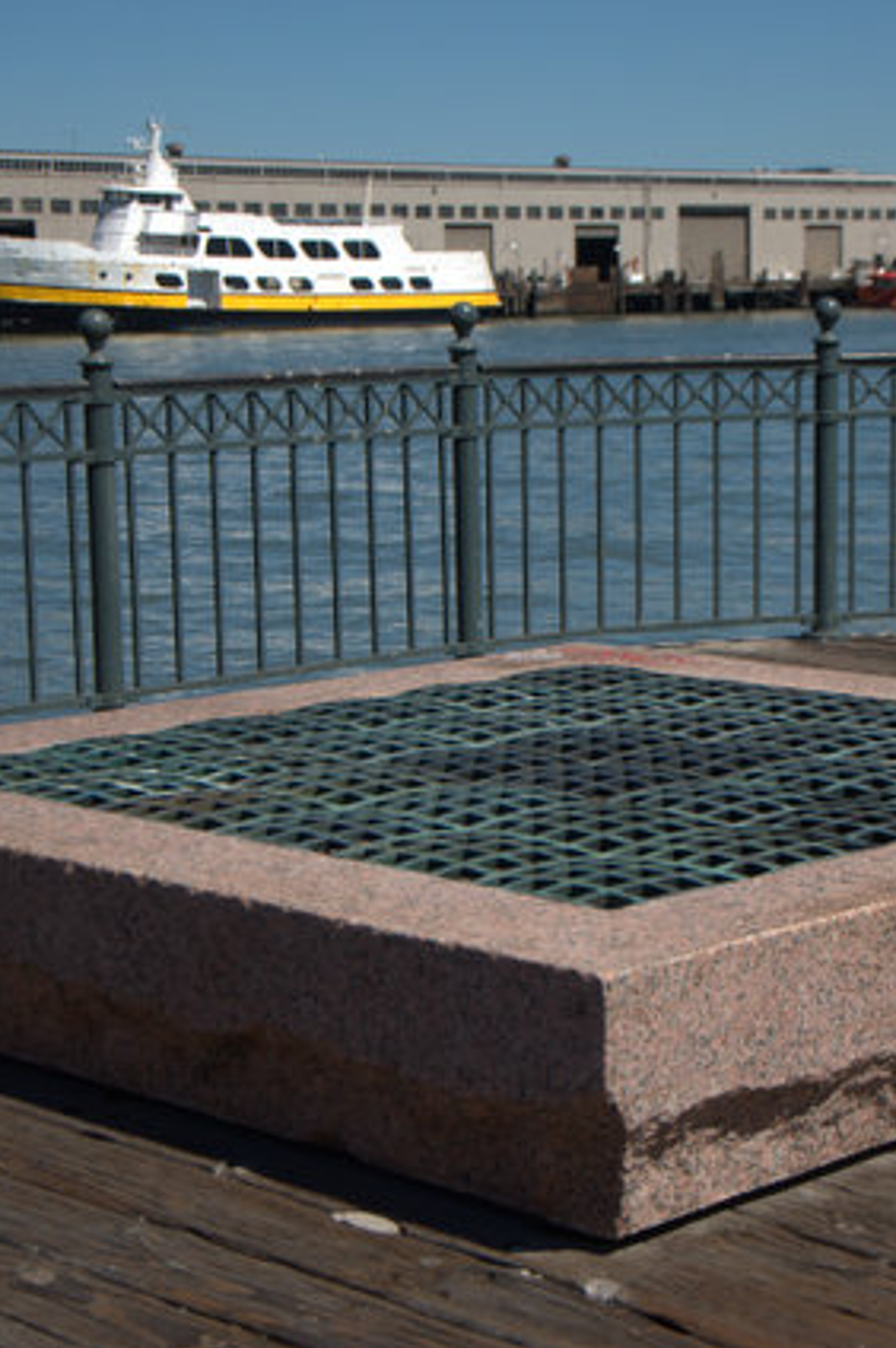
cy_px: 674
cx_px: 623
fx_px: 2879
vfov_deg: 26.3
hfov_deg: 17.6
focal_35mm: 77
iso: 200
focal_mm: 34
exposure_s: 1/1600
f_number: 4.2
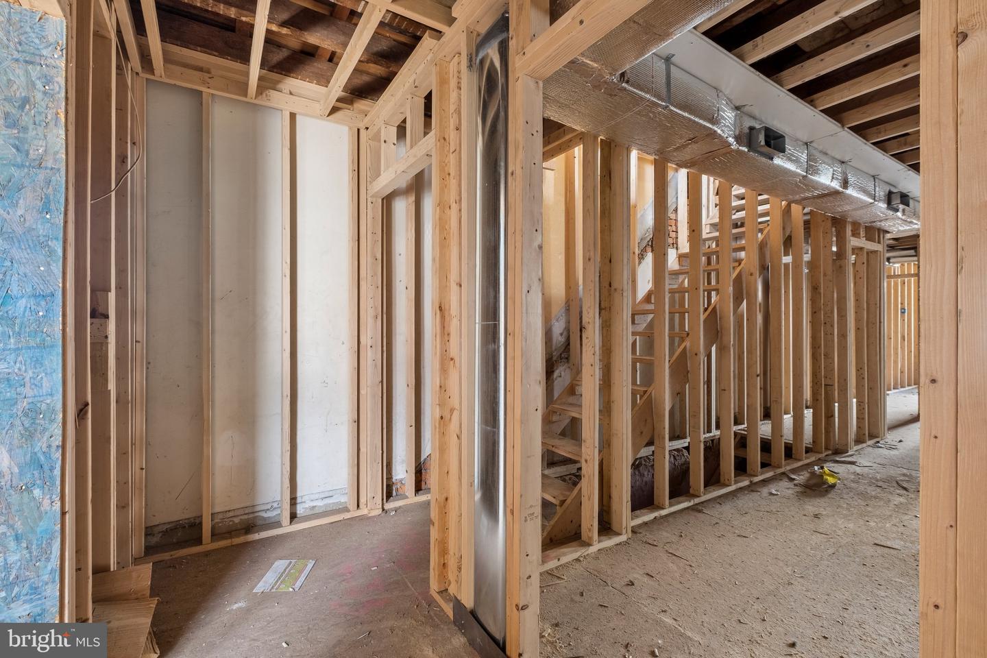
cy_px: 329
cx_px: 494
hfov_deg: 100.4
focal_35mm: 15
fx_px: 411
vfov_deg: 77.3
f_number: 8
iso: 250
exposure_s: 2
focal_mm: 10
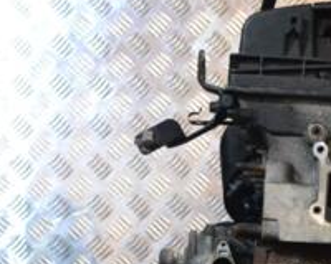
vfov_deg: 13.6
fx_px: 1078
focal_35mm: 110
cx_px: 326
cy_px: 312
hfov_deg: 17.1
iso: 3200
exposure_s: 1/125
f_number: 5.6
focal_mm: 26
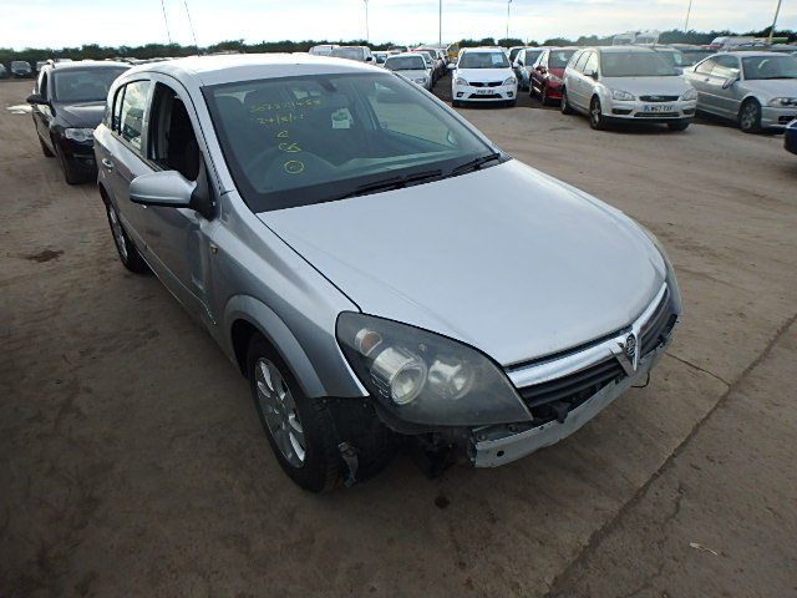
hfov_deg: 79.0
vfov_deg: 63.4
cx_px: 398
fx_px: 484
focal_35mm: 21
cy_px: 299
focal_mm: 3.7
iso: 125
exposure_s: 1/500
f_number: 3.5
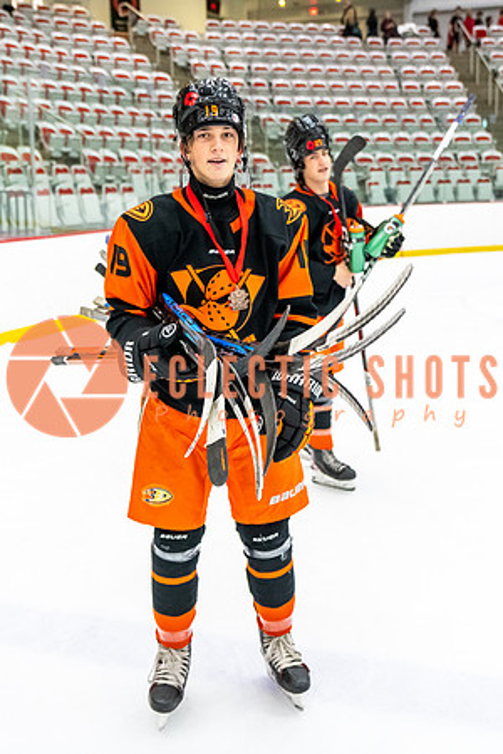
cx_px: 252
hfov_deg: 25.8
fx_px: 1100
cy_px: 377
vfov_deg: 37.9
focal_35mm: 53
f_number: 2.8
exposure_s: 1/640
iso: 4000
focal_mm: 35
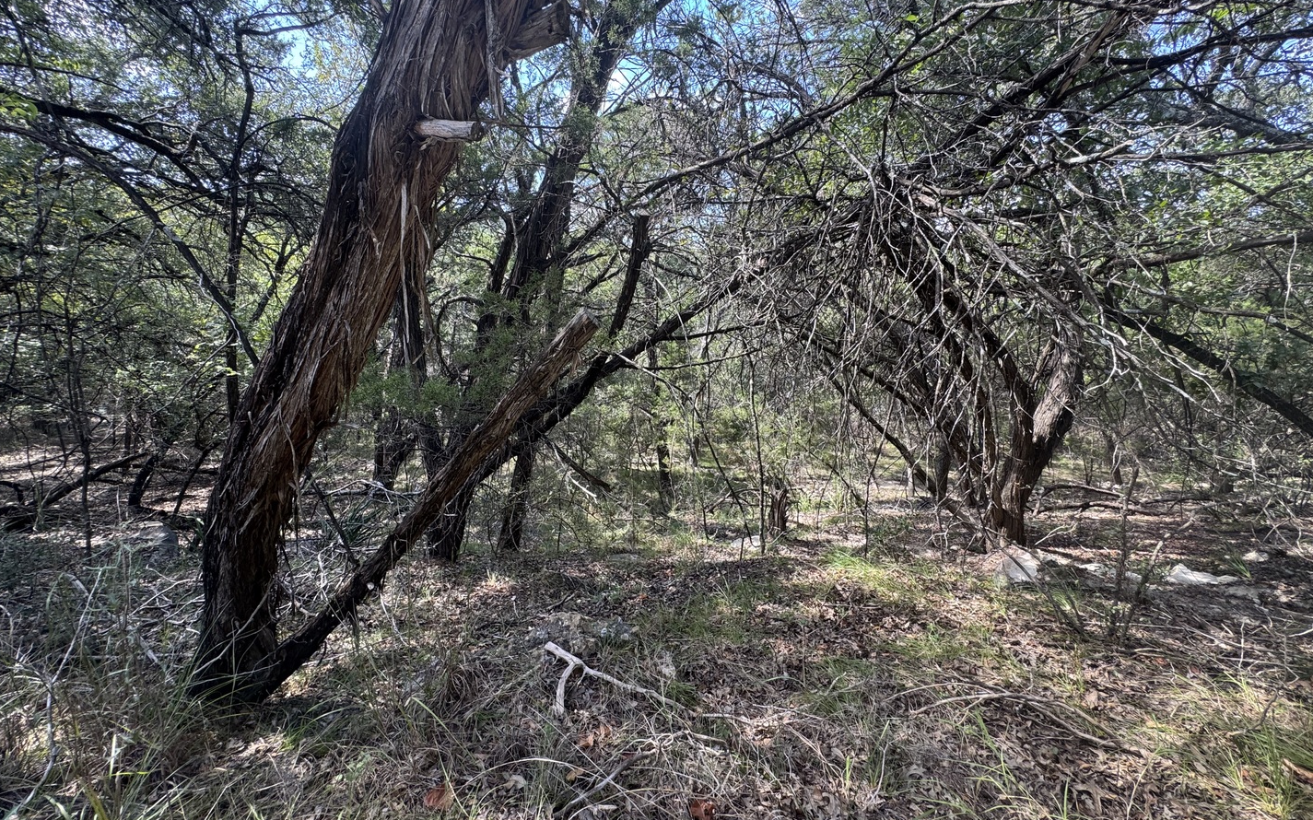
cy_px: 354
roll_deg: -0.9
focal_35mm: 15
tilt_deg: -6.1
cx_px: 651
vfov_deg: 74.4
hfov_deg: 101.5
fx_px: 537
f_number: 2.2
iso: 50
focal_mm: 2.22
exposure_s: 1/99
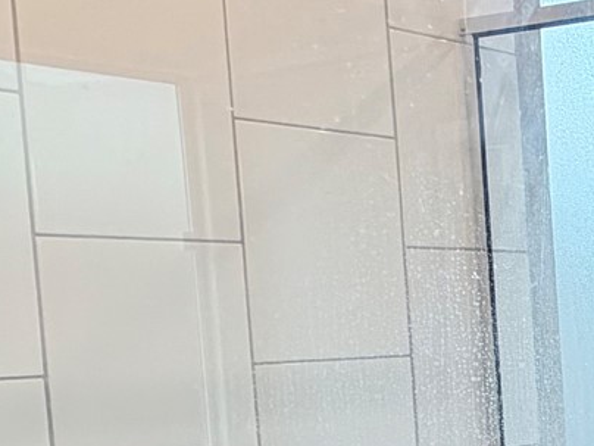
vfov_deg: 20.4
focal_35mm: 71
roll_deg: +1.4
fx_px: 1218
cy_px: 389
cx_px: 1114
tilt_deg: -3.7
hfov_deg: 19.3
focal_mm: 2.22
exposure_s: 1/60
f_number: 2.2
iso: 250
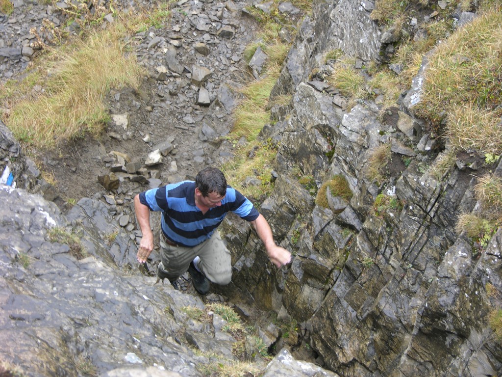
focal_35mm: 88
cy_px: 188
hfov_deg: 22.3
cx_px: 251
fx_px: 1276
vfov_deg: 16.8
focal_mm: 22.3
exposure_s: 1/34.8
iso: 50
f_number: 3.5
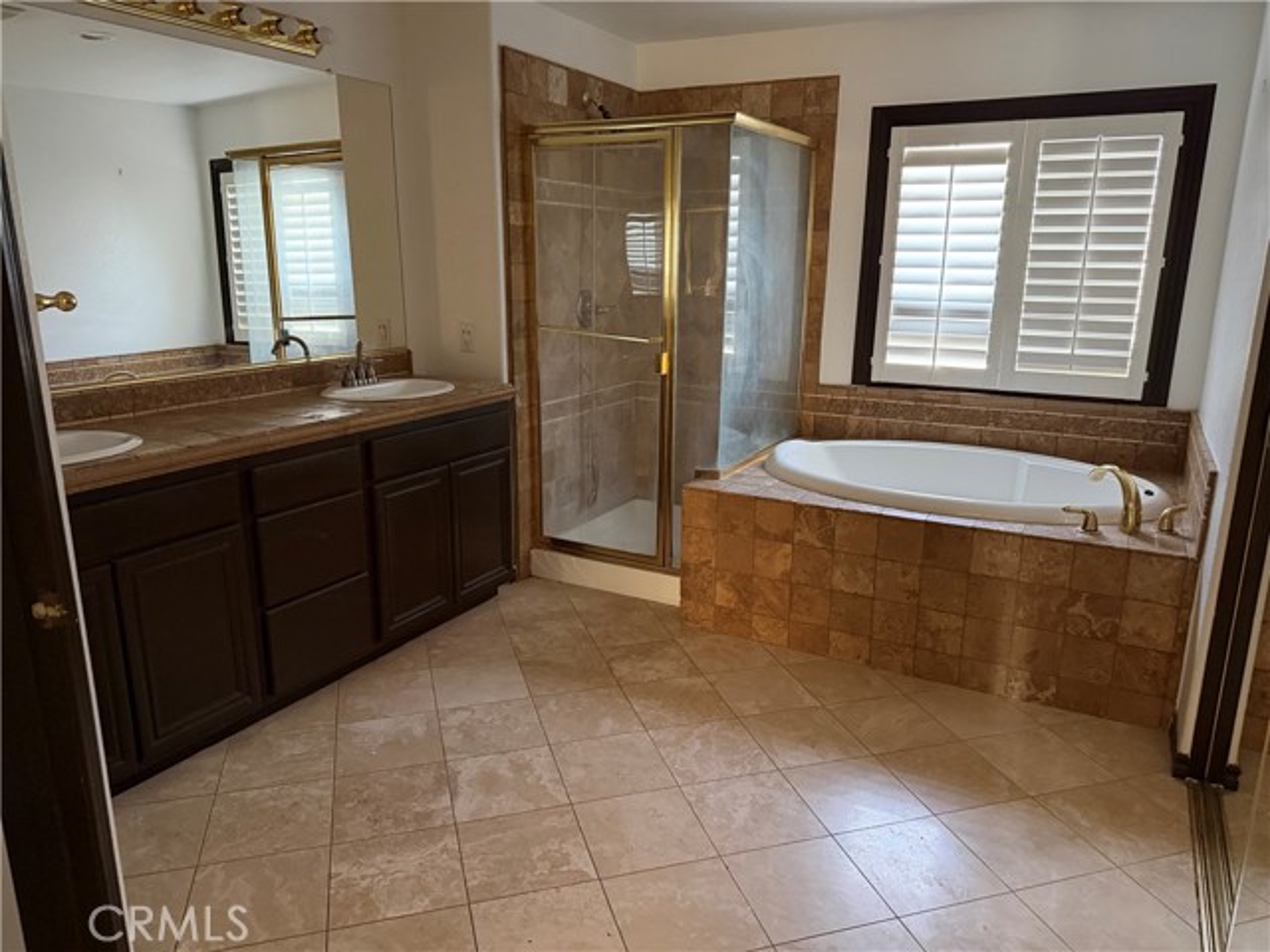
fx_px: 881
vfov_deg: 56.8
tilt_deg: -13.3
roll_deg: -0.2
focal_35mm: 24
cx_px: 635
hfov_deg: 71.6
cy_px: 476
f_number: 1.78
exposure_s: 1/40
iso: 800
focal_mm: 6.76
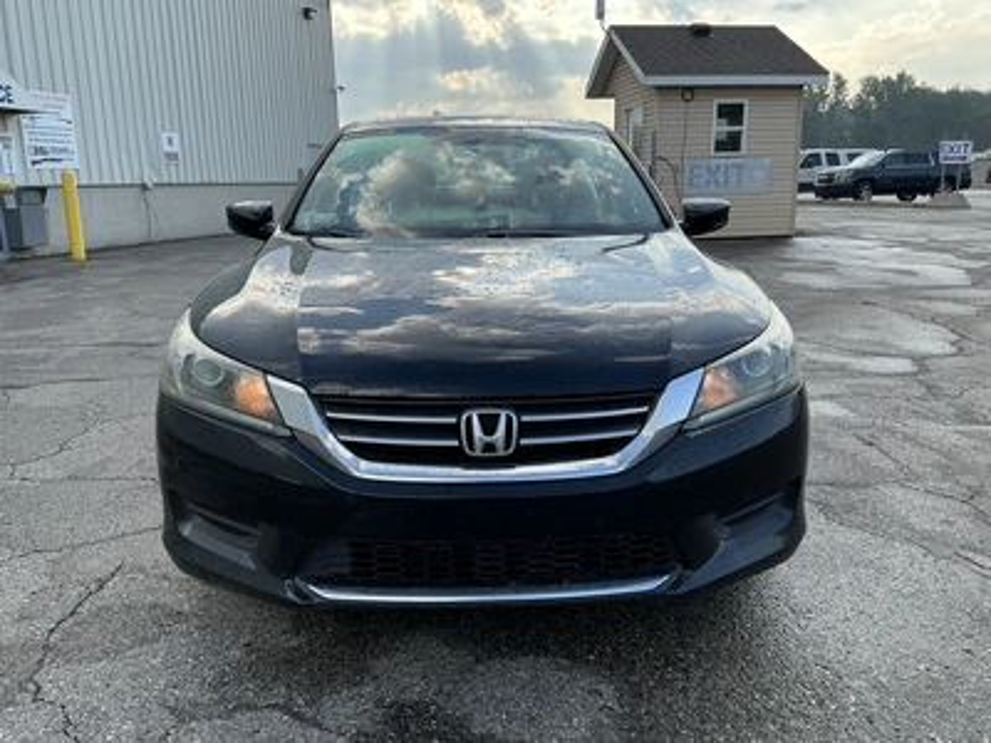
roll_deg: +2.8
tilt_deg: -11.5
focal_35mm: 28
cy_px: 372
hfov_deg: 63.4
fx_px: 802
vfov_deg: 49.7
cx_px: 496
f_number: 1.8
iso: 25
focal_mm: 3
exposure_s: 1/568
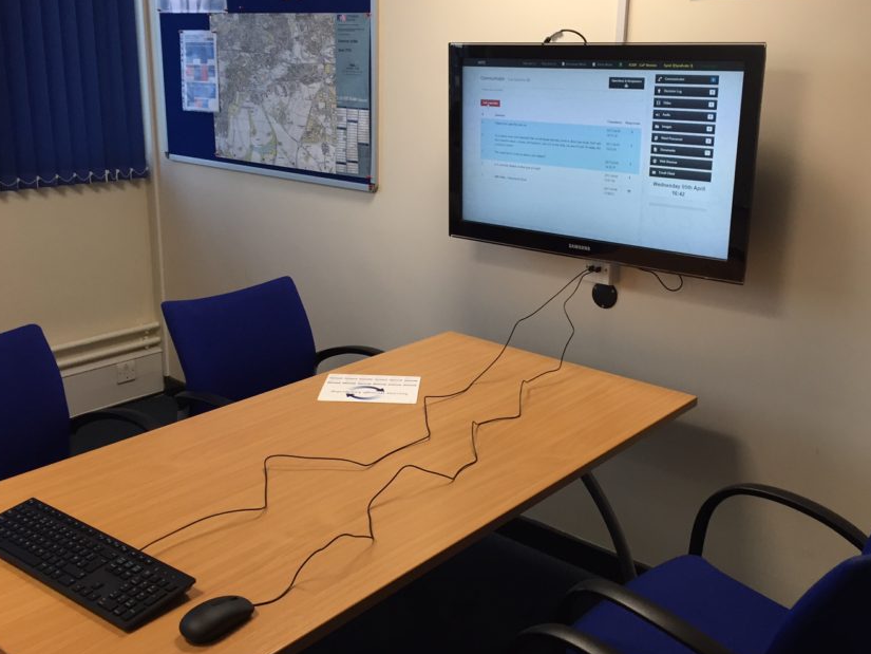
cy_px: 294
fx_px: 906
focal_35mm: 36
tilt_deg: -15.4
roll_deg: -2.0
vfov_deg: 39.6
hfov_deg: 51.3
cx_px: 448
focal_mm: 4.15
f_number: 2.2
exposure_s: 1/33
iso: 50
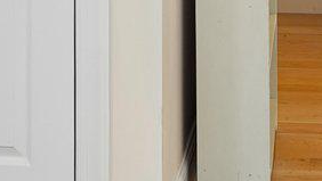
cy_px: -188
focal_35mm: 143
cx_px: 171
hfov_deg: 15.0
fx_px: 1222
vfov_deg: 8.1
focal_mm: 18.8
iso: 500
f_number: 8
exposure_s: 1/8
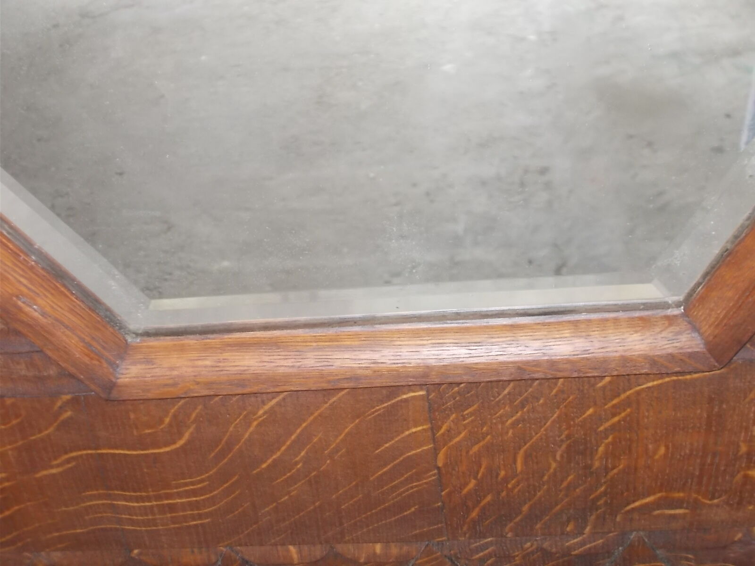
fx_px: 1265
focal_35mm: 58
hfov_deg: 33.2
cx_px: 378
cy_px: 283
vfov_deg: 25.2
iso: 200
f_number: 4.9
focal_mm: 10.3
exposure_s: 1/30
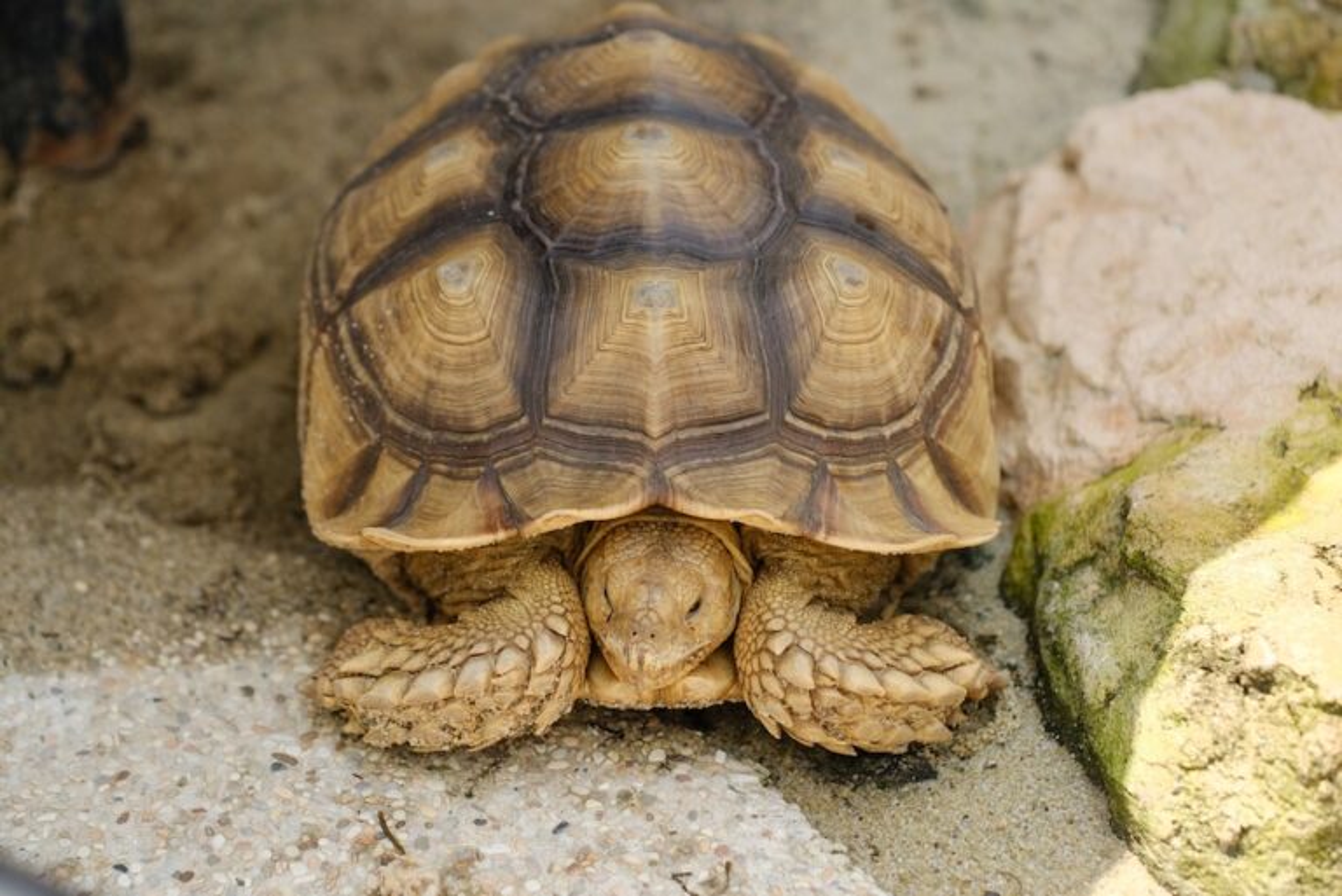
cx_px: 671
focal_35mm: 83
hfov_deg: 24.5
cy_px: 448
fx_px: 3096
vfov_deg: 16.5
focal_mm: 55
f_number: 2
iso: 800
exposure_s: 1/4000
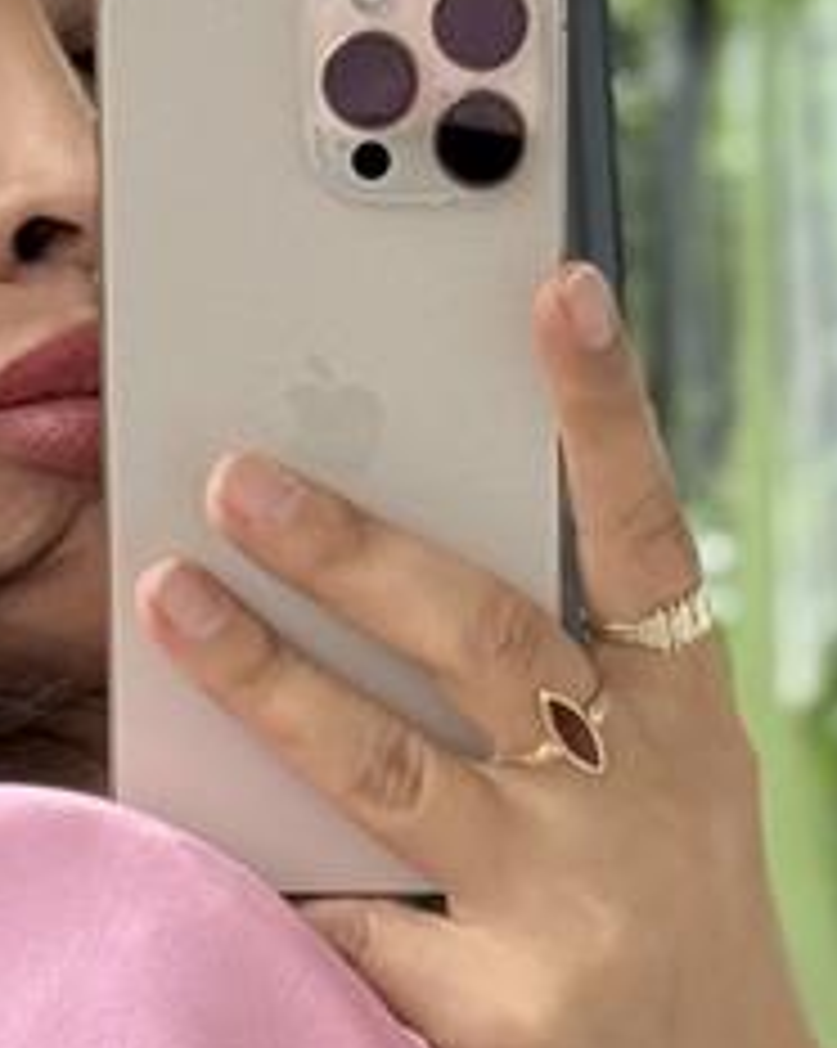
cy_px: 2058
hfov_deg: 5.8
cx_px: 405
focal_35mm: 268
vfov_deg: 7.0
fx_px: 8309
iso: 100
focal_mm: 6.76
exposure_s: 1/363
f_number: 1.78
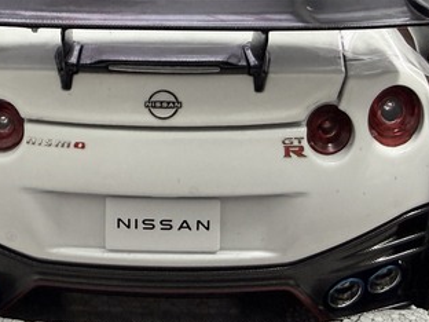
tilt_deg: -20.7
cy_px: 61
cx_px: 172
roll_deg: +0.7
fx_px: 744
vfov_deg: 24.0
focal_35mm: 60
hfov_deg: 32.1
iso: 320
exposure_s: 1/60
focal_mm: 2.22
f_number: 2.2
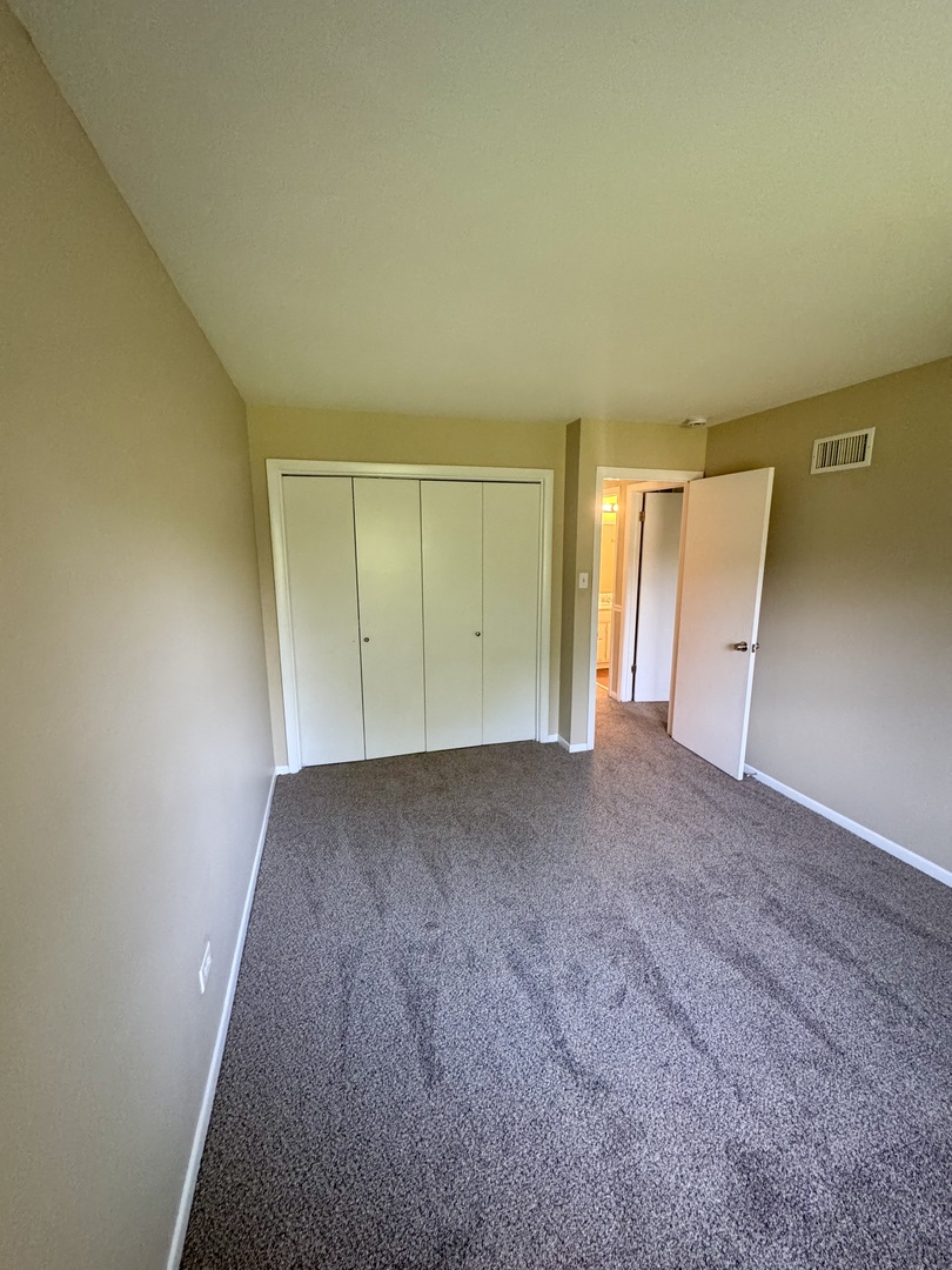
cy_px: 635
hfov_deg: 85.7
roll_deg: +0.2
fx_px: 513
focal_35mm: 14
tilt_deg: -11.3
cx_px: 476
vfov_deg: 102.1
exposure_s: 1/60
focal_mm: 2.22
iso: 500
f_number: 2.2
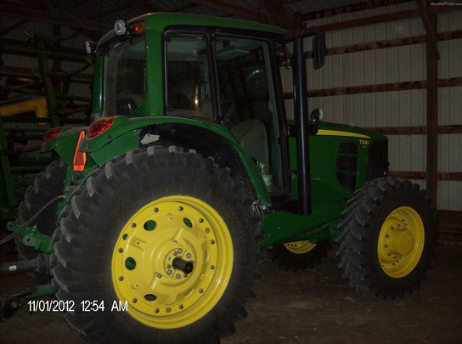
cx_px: 231
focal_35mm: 36
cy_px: 172
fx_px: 479
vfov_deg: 39.5
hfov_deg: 51.5
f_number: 2.8
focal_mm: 6
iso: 200
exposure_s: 1/60
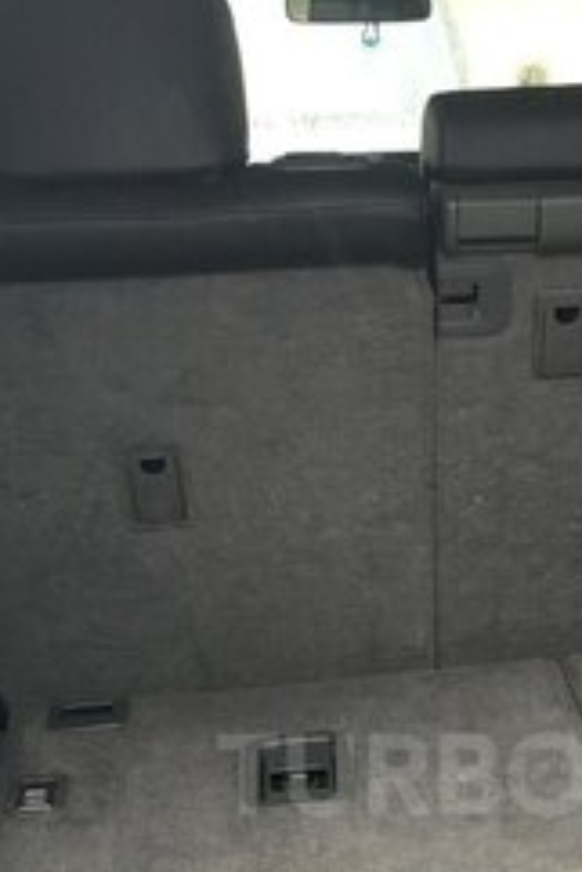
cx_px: 495
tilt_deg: -22.8
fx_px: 1501
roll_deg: -0.3
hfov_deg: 21.6
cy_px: 774
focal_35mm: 62
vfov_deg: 31.0
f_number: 2.2
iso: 64
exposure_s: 1/33
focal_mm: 4.15
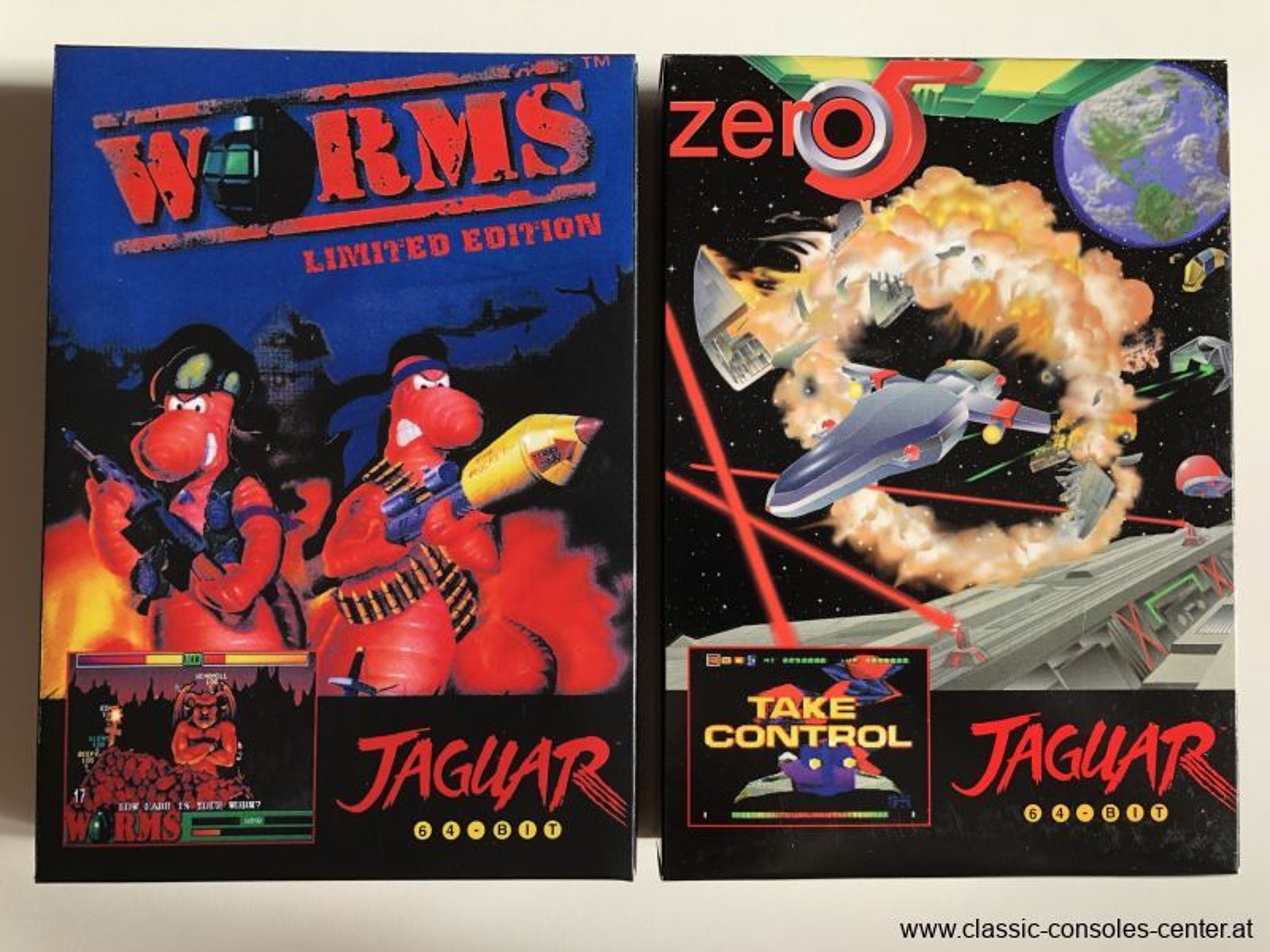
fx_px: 1027
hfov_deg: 63.4
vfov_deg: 49.7
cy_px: 476
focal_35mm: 28
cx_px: 635
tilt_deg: -87.8
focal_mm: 4
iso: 20
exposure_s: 1/184
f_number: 1.8
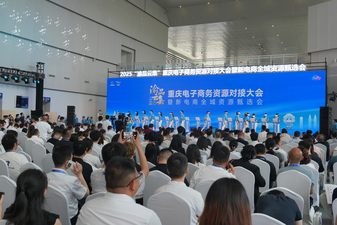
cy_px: 112
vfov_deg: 36.9
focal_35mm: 36
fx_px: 337
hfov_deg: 53.1
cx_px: 168
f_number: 6.3
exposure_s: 1/125
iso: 400
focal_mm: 24
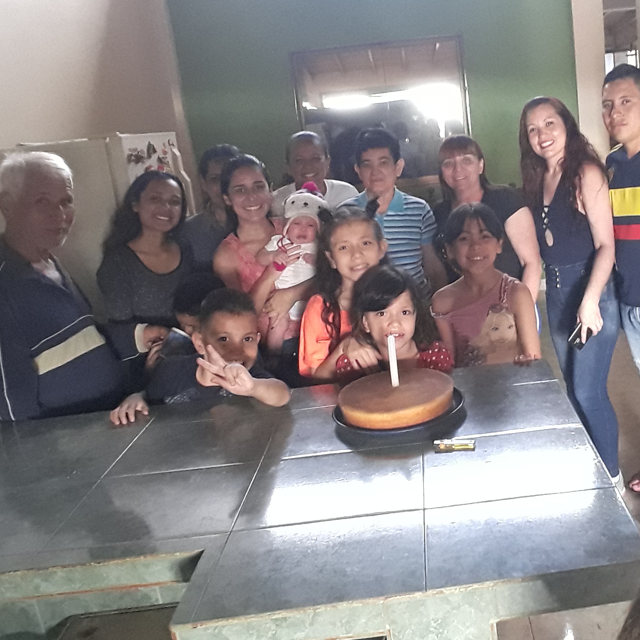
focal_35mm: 34
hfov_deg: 47.4
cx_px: 446
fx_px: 711
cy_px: 298
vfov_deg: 48.4
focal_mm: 1.92
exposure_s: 1/12
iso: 250
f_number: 2.2
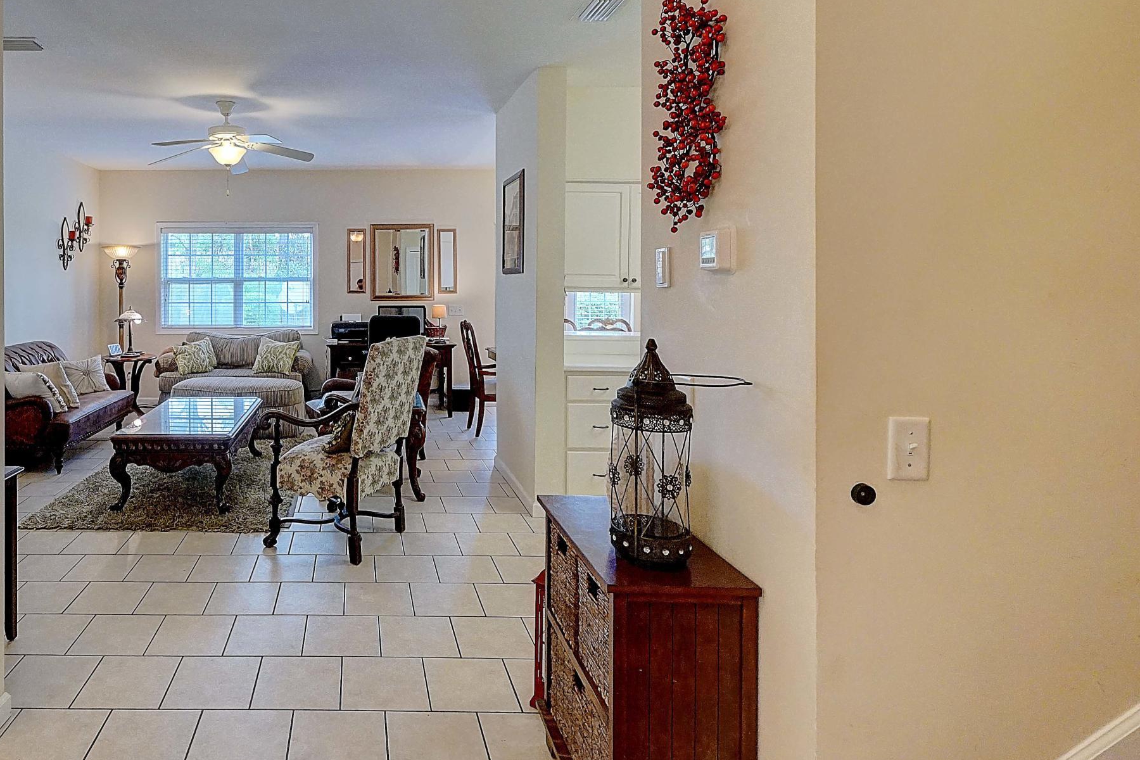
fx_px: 633
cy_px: 284
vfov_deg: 61.1
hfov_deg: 80.5
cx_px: 358
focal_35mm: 20
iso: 2000
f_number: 8
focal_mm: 12
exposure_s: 1/60
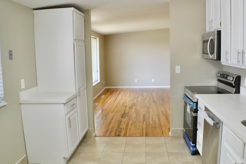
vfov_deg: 35.1
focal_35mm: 38
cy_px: 77
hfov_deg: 50.6
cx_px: 138
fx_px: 260
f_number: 4.5
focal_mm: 20
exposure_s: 1/80
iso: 400
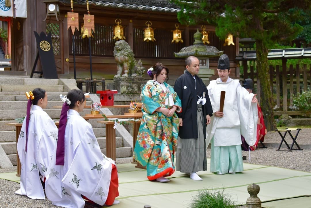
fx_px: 605
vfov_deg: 19.5
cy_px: 104
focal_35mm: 70
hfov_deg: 28.8
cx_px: 156
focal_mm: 70
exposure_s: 1/320
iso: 2000
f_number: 5.6
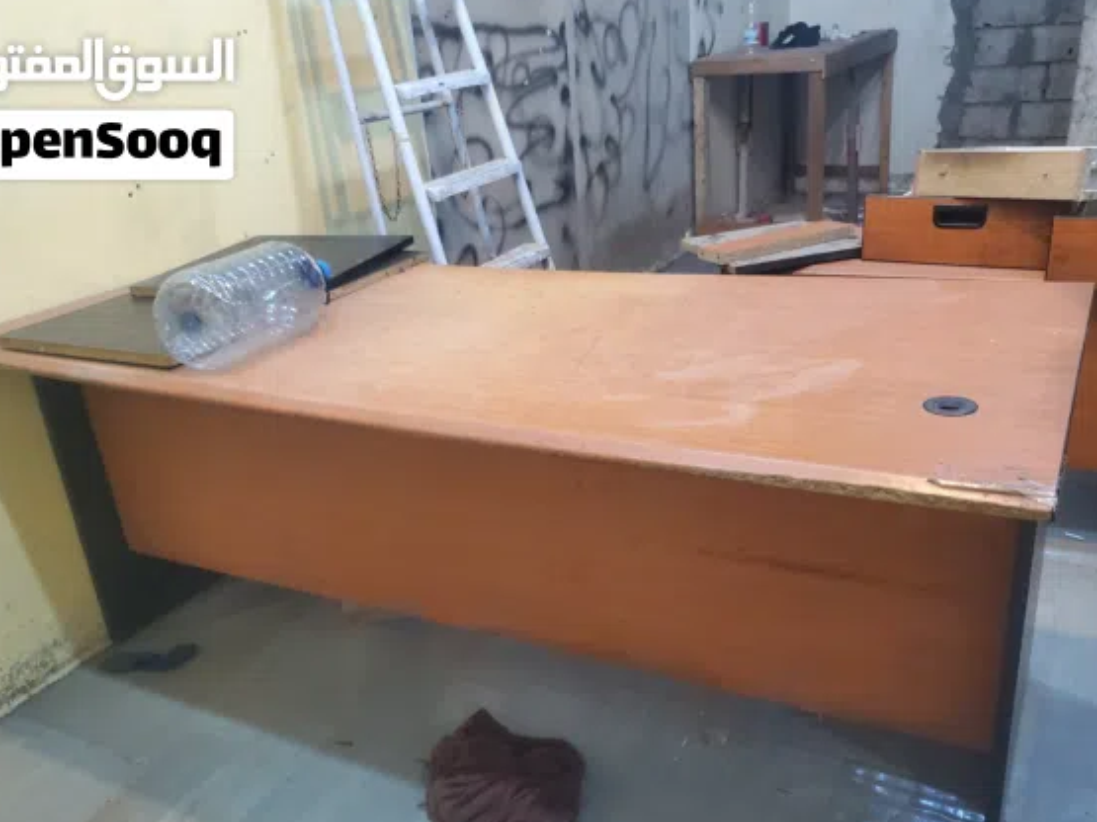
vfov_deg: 46.7
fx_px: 951
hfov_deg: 60.0
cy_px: 464
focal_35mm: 30
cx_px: 532
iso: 400
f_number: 1.5
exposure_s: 1/40
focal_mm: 4.3
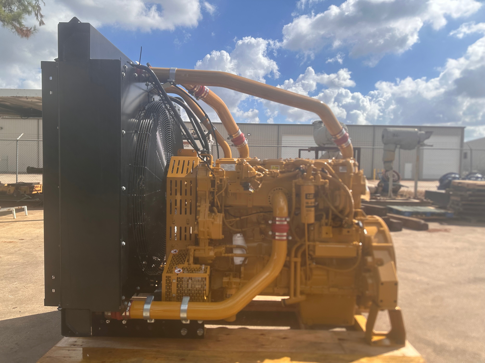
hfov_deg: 71.6
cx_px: 242
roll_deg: -1.6
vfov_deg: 56.8
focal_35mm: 24
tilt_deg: -2.2
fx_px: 336
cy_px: 182
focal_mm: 6.86
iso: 80
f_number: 1.78
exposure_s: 1/4348
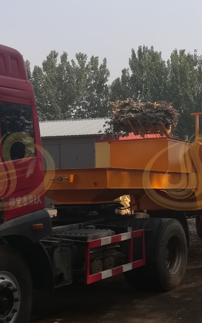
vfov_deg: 35.7
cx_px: 193
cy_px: 167
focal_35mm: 57
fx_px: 502
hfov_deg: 22.1
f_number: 2.2
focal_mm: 3.83
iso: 50
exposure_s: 1/789
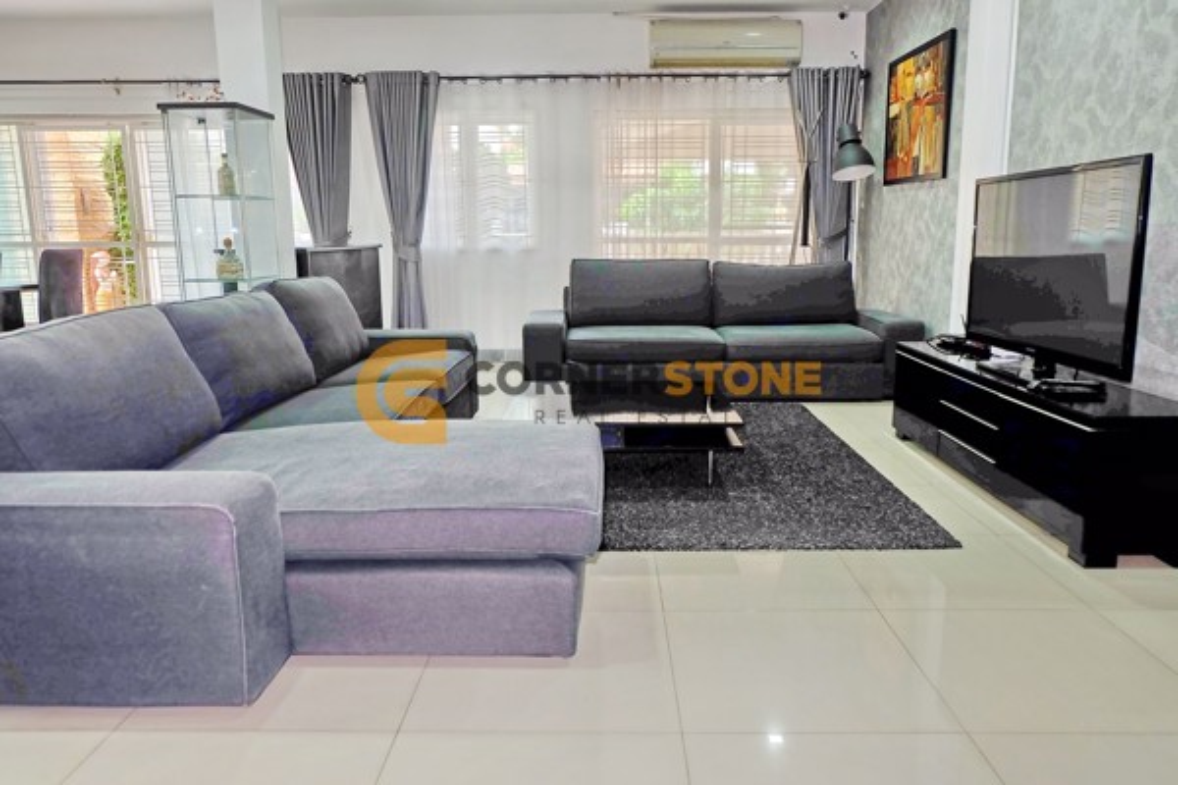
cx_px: 589
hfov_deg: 71.5
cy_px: 392
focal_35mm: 25
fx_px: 818
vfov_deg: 51.3
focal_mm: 16.7
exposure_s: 1/30
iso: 200
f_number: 3.5
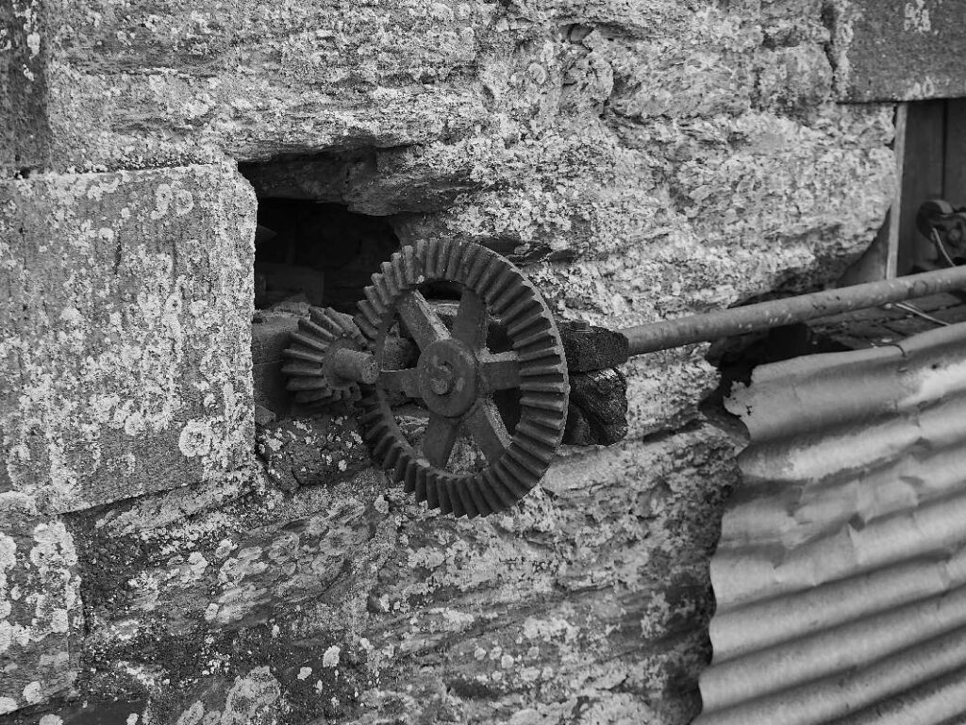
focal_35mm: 70
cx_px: 483
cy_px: 362
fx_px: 1954
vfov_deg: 21.0
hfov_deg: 27.8
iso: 200
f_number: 3.5
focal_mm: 35
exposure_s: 1/200
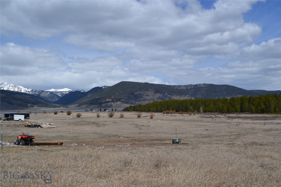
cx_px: 140
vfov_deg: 36.9
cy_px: 94
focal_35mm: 36
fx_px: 281
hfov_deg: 53.1
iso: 100
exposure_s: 1/400
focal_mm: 24
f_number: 10
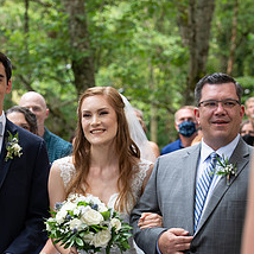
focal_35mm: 212
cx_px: 66
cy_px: 218
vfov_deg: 8.2
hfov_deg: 8.2
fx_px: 1760
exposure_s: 1/125
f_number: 5.6
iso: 640
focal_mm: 92
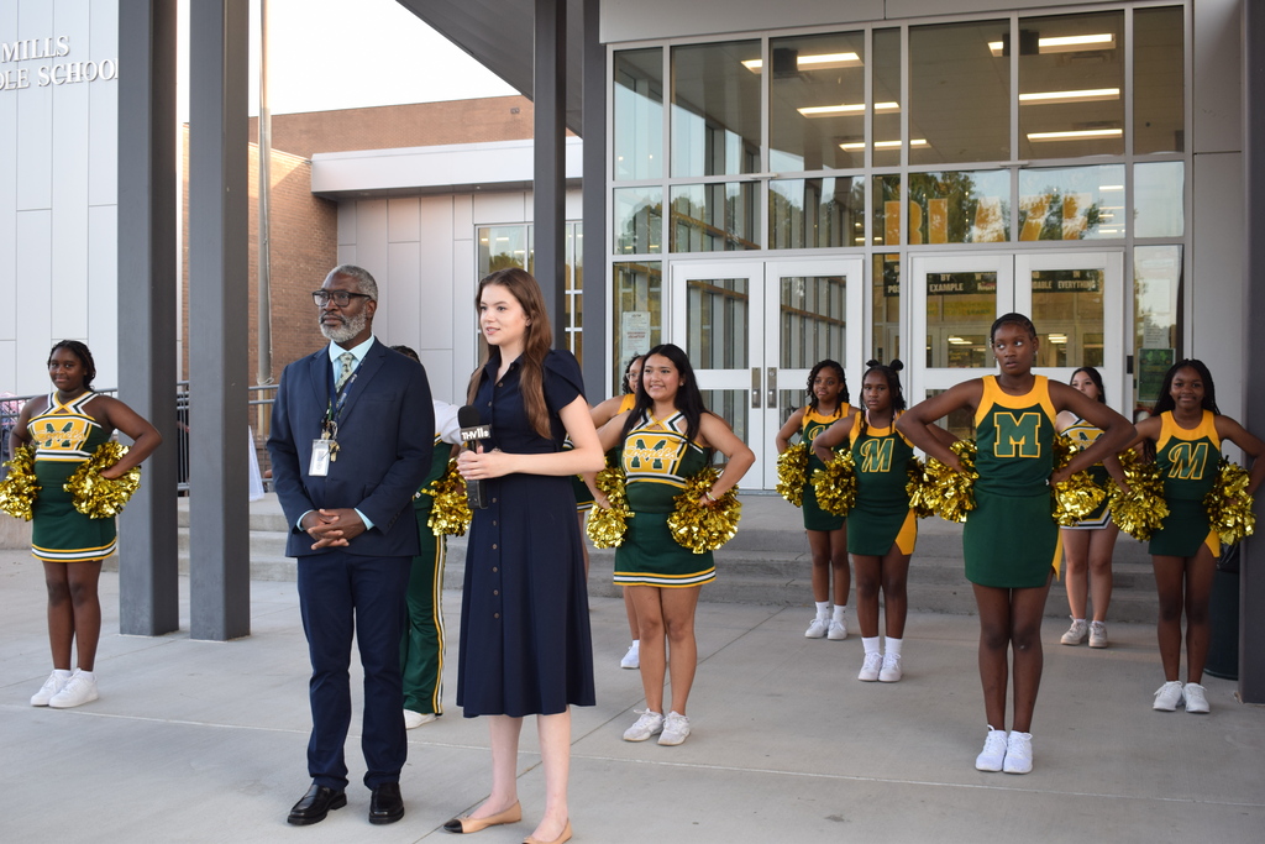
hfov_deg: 47.9
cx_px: 632
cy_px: 422
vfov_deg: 33.0
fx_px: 1423
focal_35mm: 40
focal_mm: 27
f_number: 5.6
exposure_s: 1/125
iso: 400
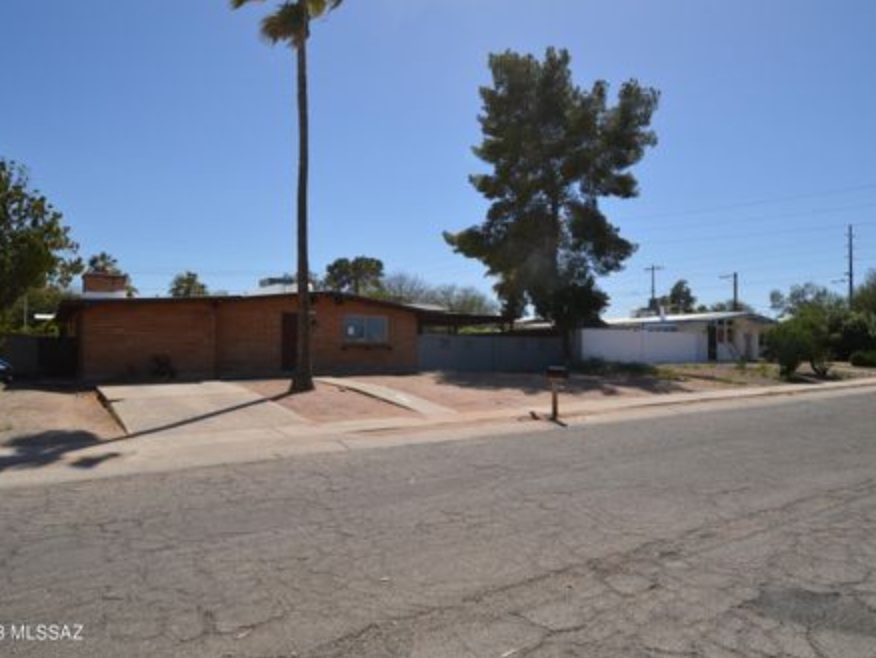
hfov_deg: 73.9
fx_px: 582
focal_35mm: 23
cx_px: 448
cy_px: 330
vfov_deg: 58.9
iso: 100
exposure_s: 1/200
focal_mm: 14
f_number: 11
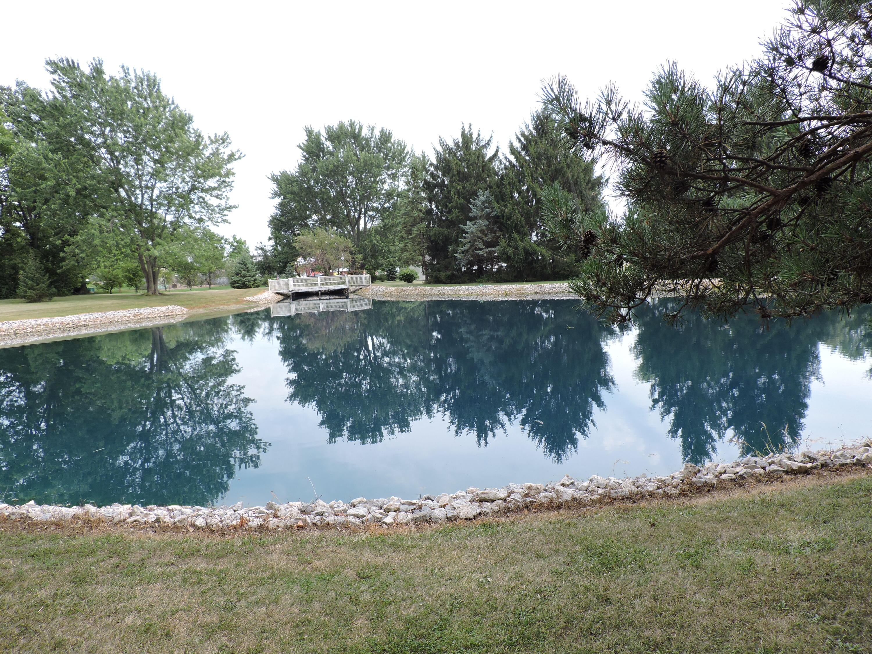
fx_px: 605
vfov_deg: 56.8
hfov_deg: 71.6
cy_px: 327
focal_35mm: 24
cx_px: 436
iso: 100
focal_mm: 4.3
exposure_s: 1/400
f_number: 3
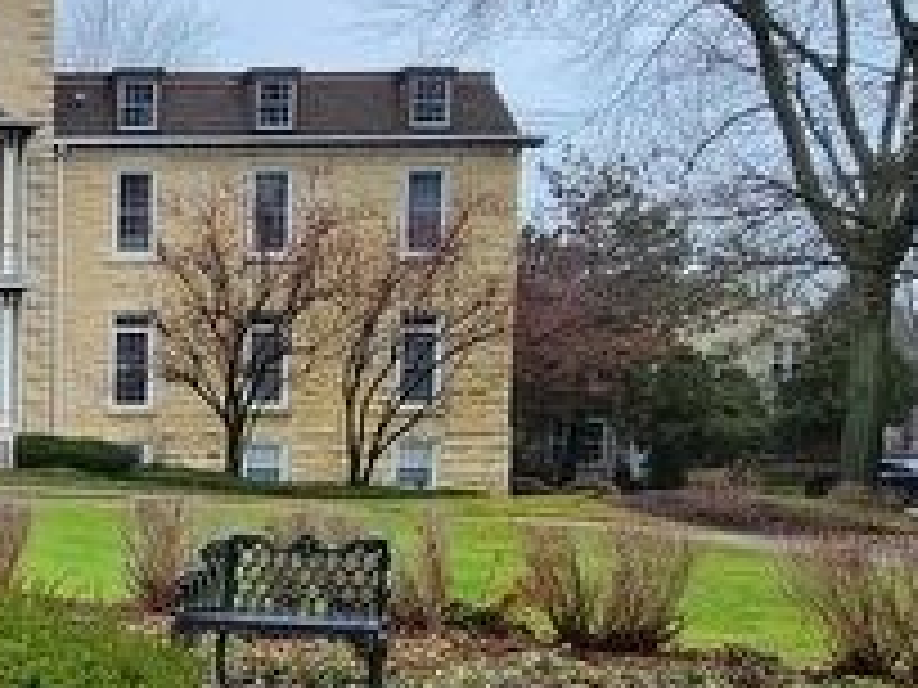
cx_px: -356
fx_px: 1352
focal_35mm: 51
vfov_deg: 27.8
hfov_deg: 28.6
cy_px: 580
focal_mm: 2.2
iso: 50
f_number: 2.2
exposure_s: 1/127
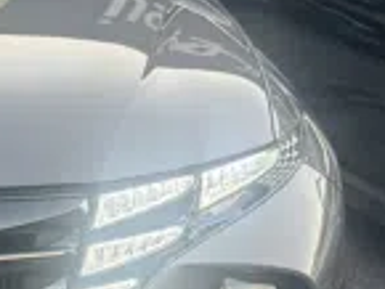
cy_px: 204
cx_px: -236
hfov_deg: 9.0
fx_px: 2360
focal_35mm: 212
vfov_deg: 7.0
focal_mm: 6.86
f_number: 1.78
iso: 80
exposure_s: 1/555
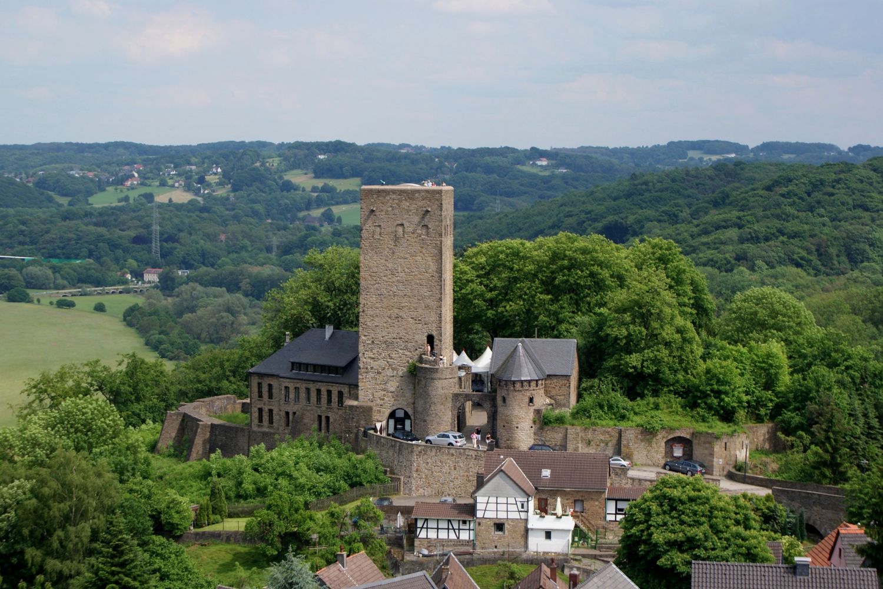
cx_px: 442
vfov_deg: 18.2
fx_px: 1839
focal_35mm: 75
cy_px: 294
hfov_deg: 27.0
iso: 100
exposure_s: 1/100
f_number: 10
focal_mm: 50
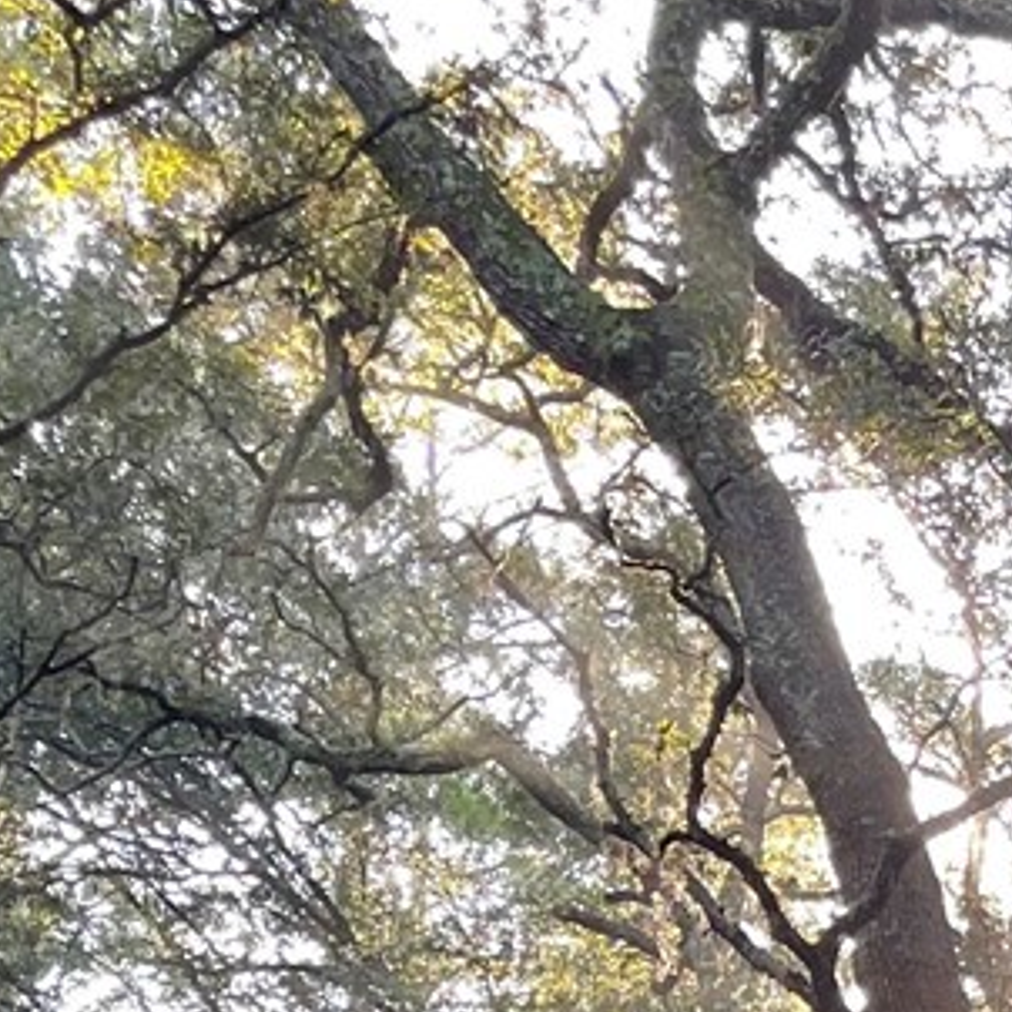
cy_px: 1873
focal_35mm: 117
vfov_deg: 13.3
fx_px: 3870
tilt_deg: +2.3
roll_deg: +0.7
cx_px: 1243
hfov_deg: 14.4
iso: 100
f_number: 1.6
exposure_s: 1/121
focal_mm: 5.1
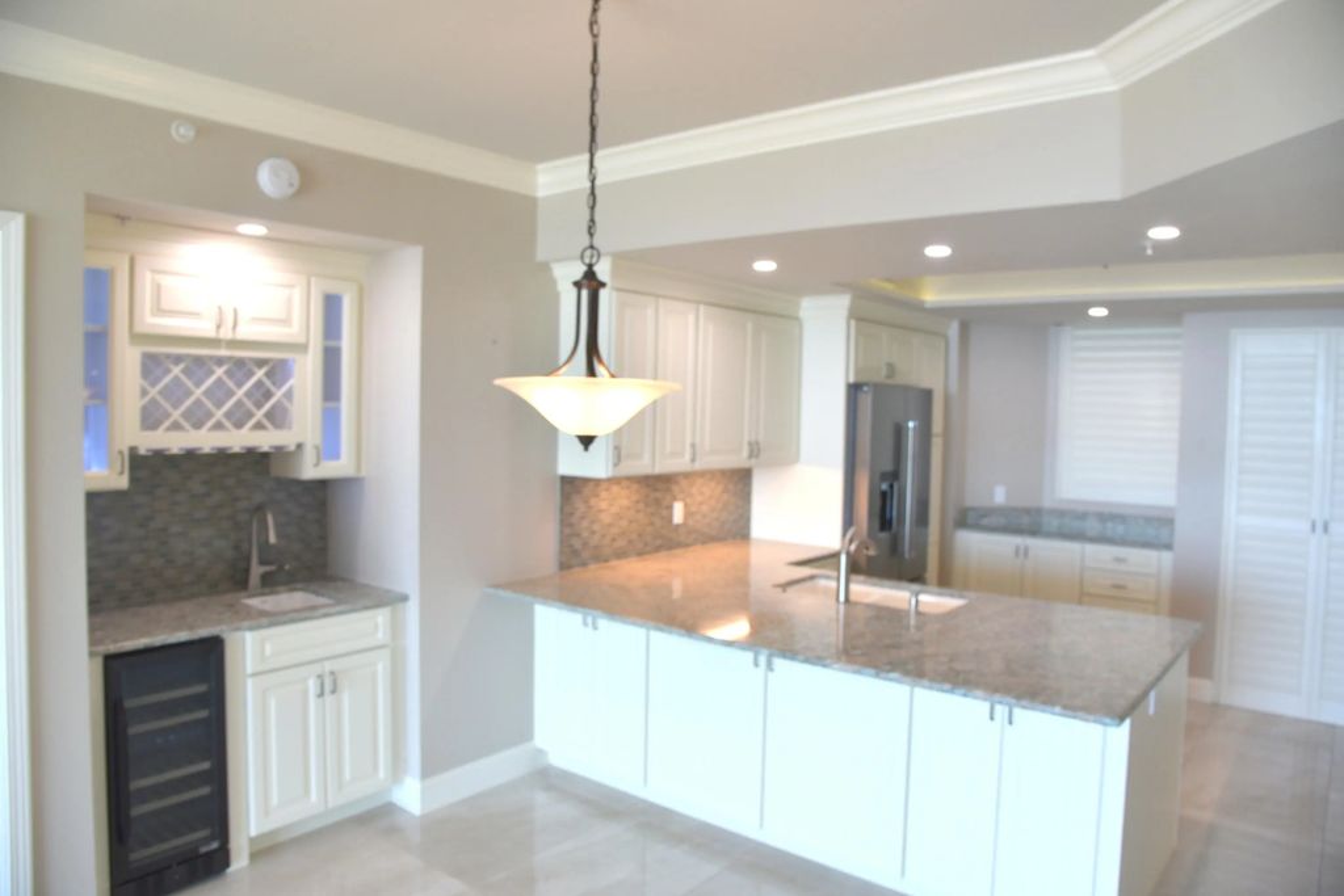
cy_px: 448
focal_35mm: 24
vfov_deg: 53.1
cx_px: 672
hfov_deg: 73.7
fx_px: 896
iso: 400
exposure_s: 1/125
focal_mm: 24
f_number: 5.6
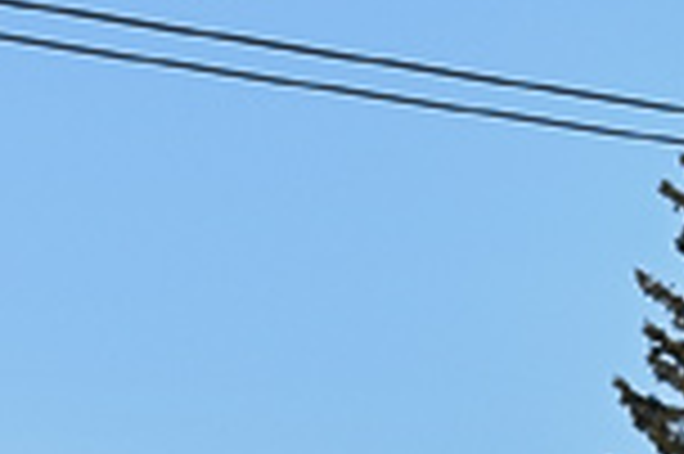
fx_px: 7856
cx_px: 1246
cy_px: 863
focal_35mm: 414
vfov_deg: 3.3
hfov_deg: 4.9
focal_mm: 35
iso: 100
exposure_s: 1/800
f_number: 7.1
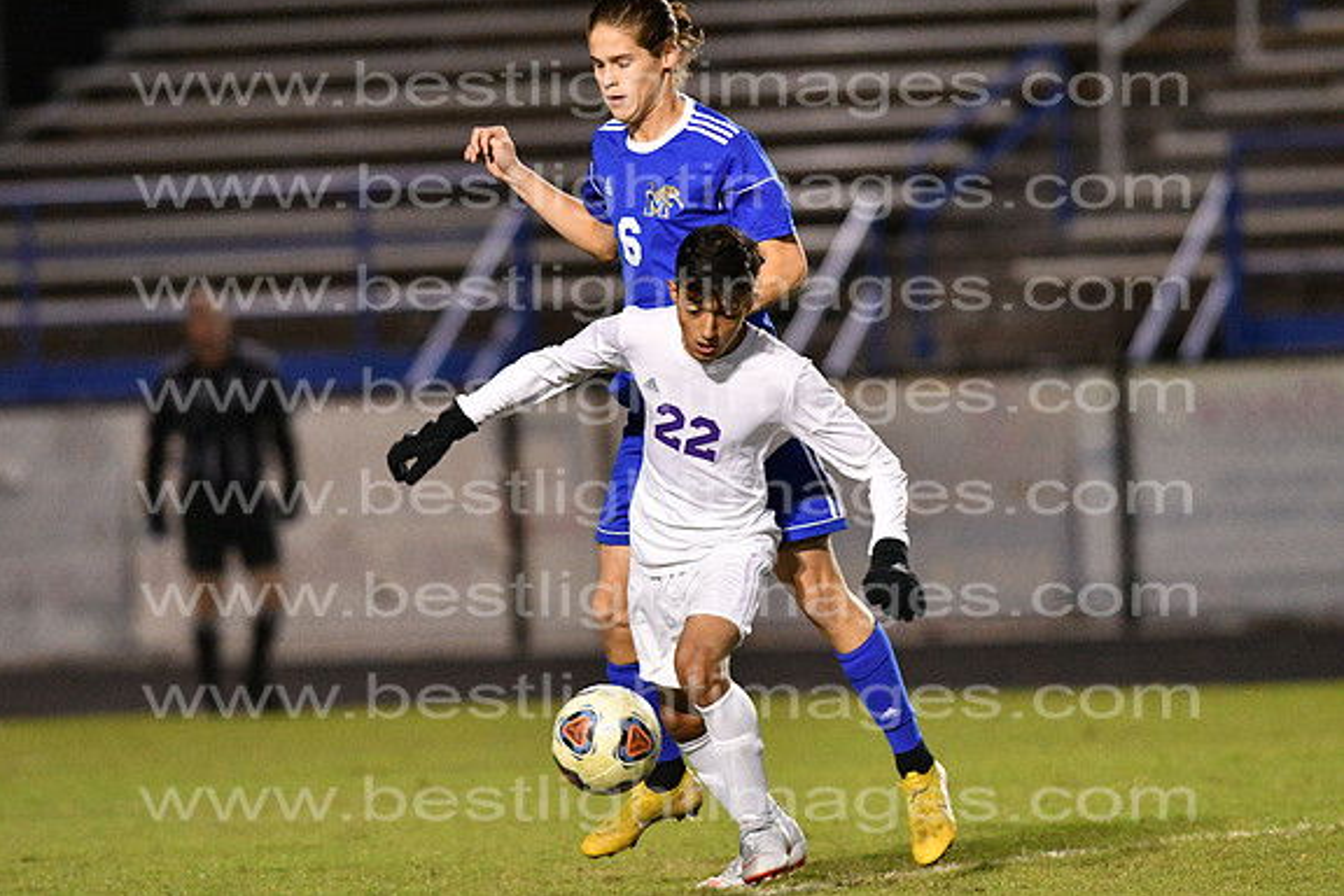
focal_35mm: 453
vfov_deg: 3.0
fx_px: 16911
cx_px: 670
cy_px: 447
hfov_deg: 4.6
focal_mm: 300
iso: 10000
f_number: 3.5
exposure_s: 1/800
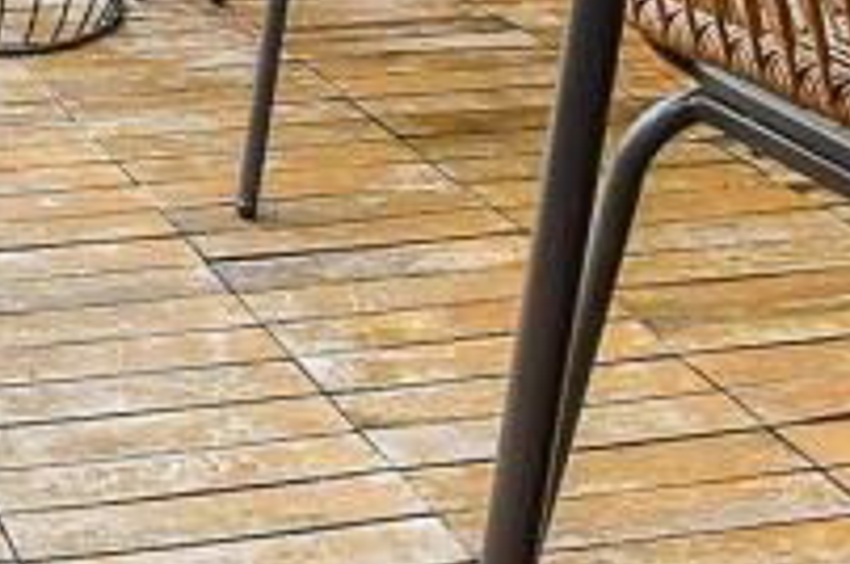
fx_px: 2994
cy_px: -659
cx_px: -421
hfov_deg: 15.0
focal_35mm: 127
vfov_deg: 9.8
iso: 160
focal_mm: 17
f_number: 8
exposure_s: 1/200
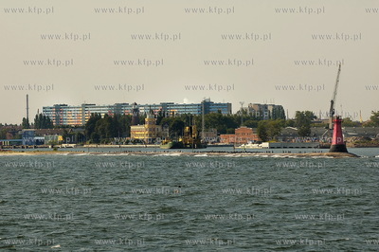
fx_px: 2682
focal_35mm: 255
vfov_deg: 5.4
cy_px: 126
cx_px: 190
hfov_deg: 8.1
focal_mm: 170
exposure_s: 1/800
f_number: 7.1
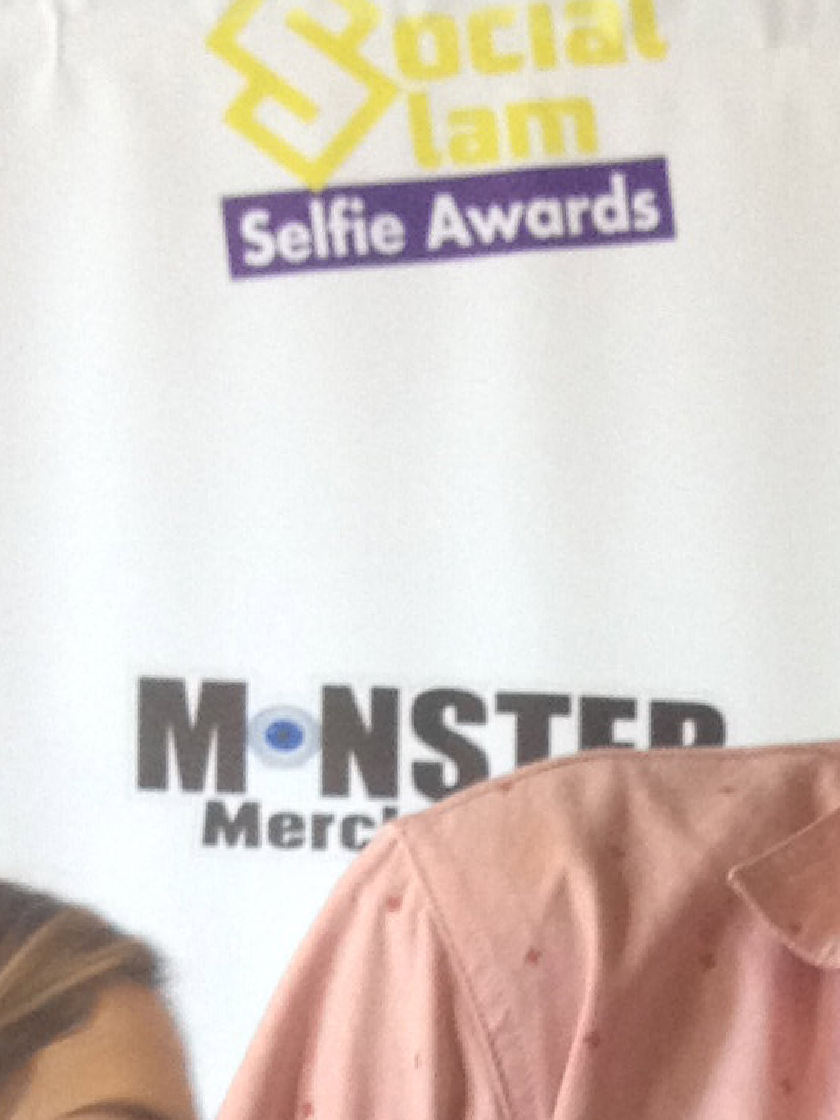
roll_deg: -1.1
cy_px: 1783
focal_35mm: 157
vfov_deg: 11.9
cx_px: 1448
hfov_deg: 9.1
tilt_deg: +2.9
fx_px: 5080
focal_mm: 4.28
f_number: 2.4
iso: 100
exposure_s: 1/20
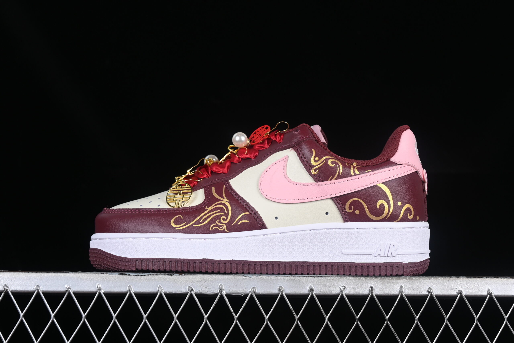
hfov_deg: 27.0
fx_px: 1071
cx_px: 257
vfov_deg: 18.2
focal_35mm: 75
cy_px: 172
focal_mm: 50
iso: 160
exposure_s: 1/80
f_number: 8
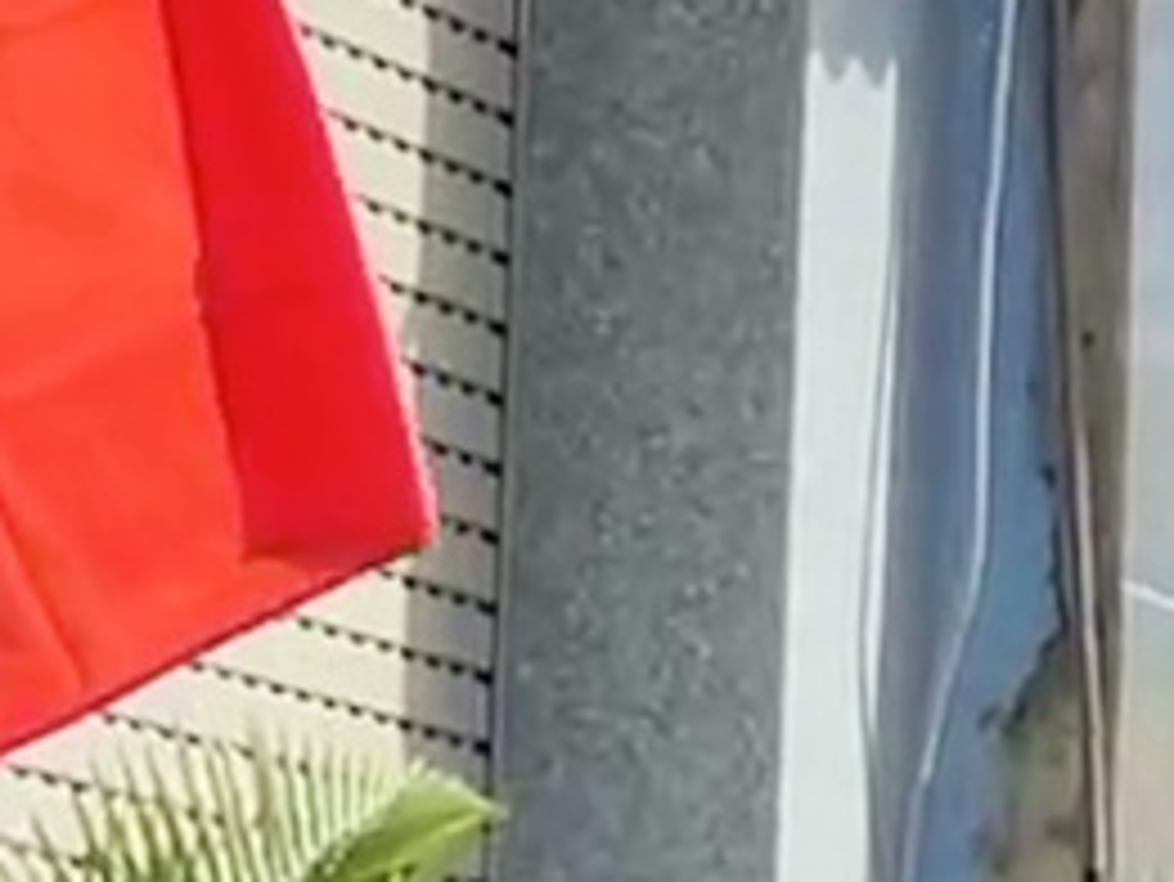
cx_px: 2627
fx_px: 16626
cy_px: 1562
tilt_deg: +0.4
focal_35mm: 490
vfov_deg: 3.0
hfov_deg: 4.0
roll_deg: -1.2
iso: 20
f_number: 2.2
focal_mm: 7.5
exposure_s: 1/1024
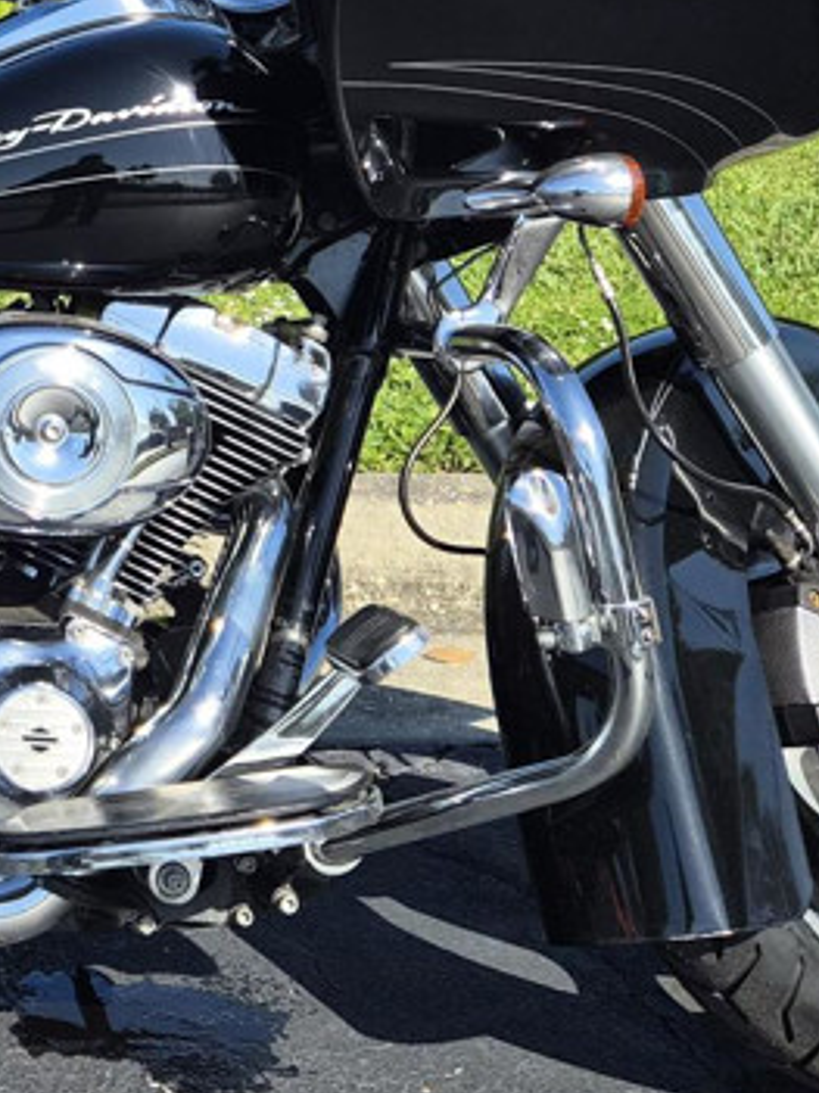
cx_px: -363
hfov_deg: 18.8
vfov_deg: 27.0
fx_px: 2210
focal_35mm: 70
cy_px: 159
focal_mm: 5.4
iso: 80
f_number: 1.8
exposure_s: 1/3824
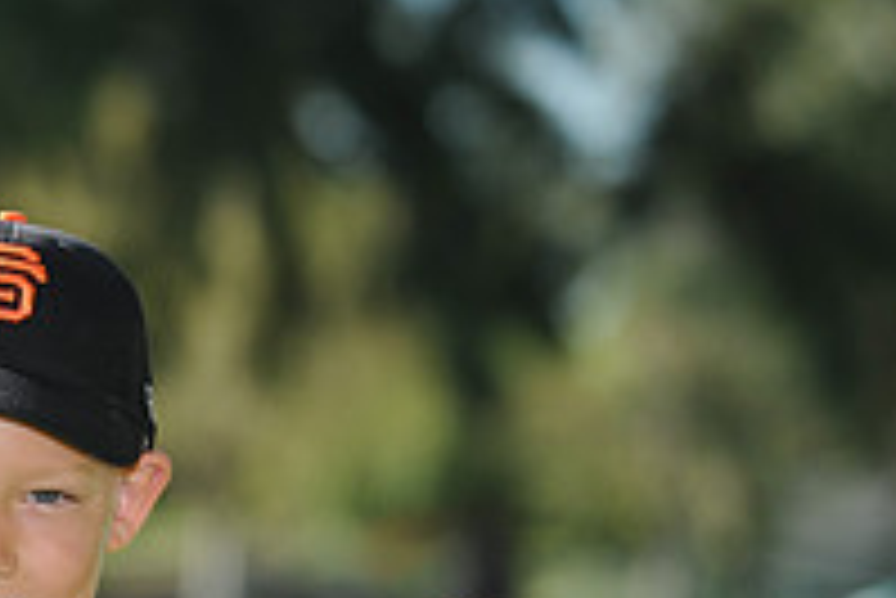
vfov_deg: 3.9
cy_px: 773
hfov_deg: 5.9
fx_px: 8692
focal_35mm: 349
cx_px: -180
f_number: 4
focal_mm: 120
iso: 200
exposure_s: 1/800
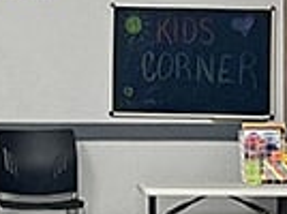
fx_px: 1548
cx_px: -92
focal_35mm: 187
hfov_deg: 10.4
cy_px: 68
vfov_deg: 7.9
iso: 80
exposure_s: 1/60
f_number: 1.6
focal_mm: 5.1
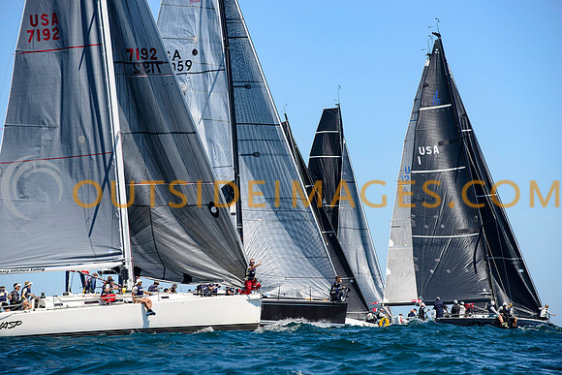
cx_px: 281
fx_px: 2576
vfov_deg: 8.3
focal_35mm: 165
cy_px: 188
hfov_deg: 12.4
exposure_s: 1/1600
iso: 250
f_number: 5.6
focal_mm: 165
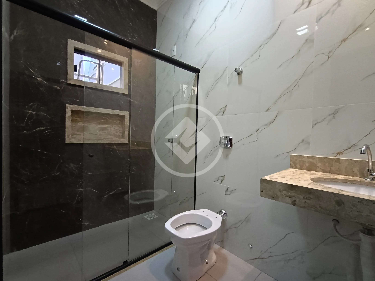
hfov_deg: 106.2
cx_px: 188
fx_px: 141
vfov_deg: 89.9
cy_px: 140
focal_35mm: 13
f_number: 2.2
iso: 917
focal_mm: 1.64
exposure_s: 1/60
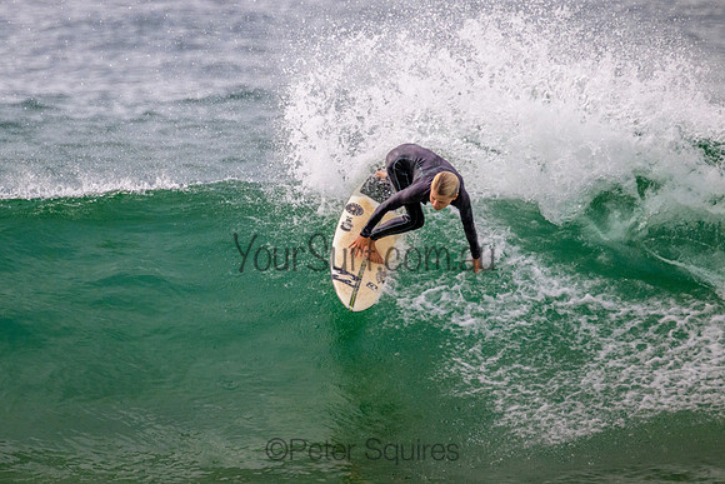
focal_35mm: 1035
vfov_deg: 1.3
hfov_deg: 2.0
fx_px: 20840
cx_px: 256
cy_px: 171
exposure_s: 1/2000
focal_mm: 800
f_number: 11
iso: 2000
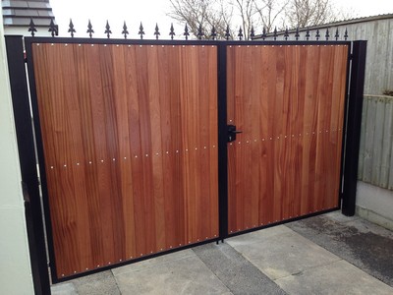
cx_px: 196
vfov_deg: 42.9
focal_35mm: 33
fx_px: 375
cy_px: 148
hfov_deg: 55.4
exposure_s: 1/120
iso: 80
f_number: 2.4
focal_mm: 4.12
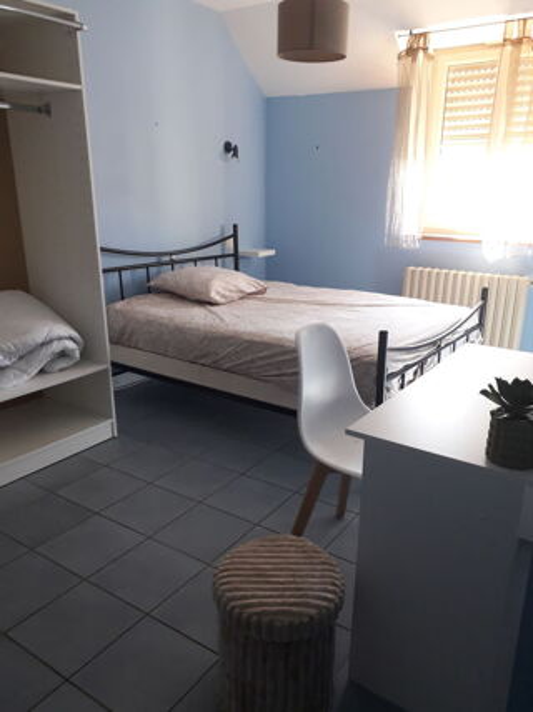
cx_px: 266
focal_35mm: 27
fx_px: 555
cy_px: 356
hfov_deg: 51.3
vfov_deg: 65.3
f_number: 1.9
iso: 125
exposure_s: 1/50
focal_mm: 3.6
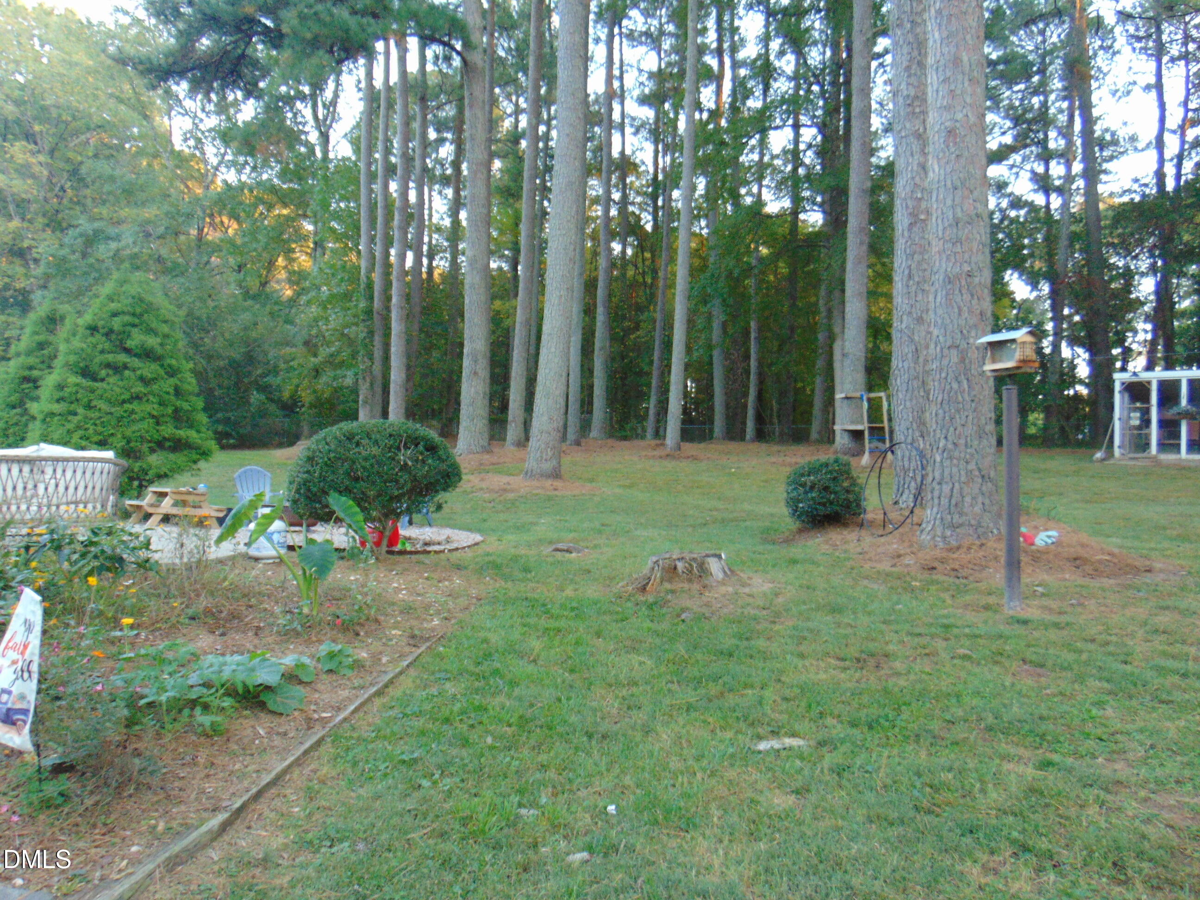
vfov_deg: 54.9
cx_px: 600
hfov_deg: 69.4
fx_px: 867
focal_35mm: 25
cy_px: 450
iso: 250
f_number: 3
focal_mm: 4.5
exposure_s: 1/30
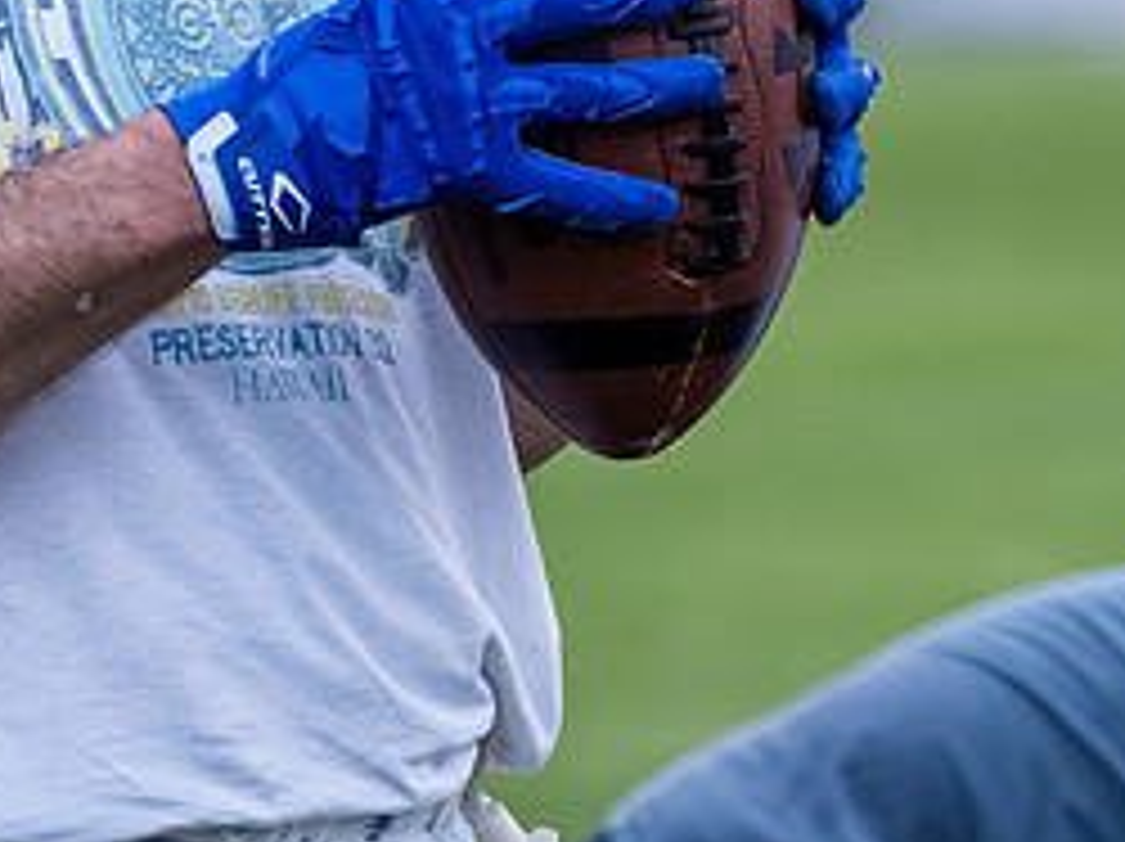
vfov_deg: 2.1
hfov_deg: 2.8
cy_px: 191
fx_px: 22630
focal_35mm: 697
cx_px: 698
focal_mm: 150
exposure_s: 1/400
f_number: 3.5
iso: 5000
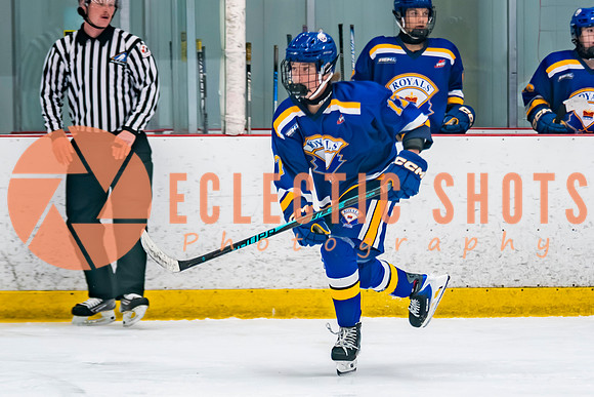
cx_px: 330
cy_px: 252
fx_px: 4878
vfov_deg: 4.7
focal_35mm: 296
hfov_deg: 7.0
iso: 1250
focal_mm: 140
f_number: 2.8
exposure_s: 1/640
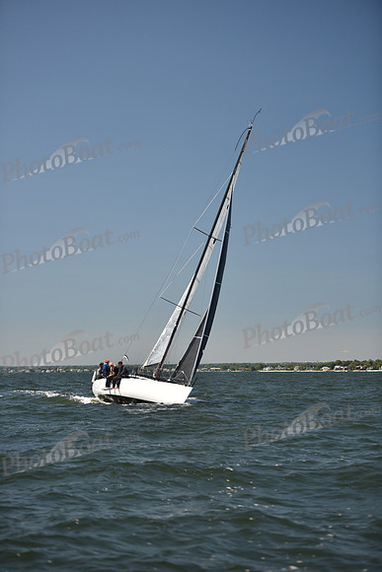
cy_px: 286
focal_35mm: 82
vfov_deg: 24.8
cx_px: 191
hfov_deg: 16.7
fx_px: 1304
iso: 250
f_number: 2.8
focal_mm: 82
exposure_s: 1/1600
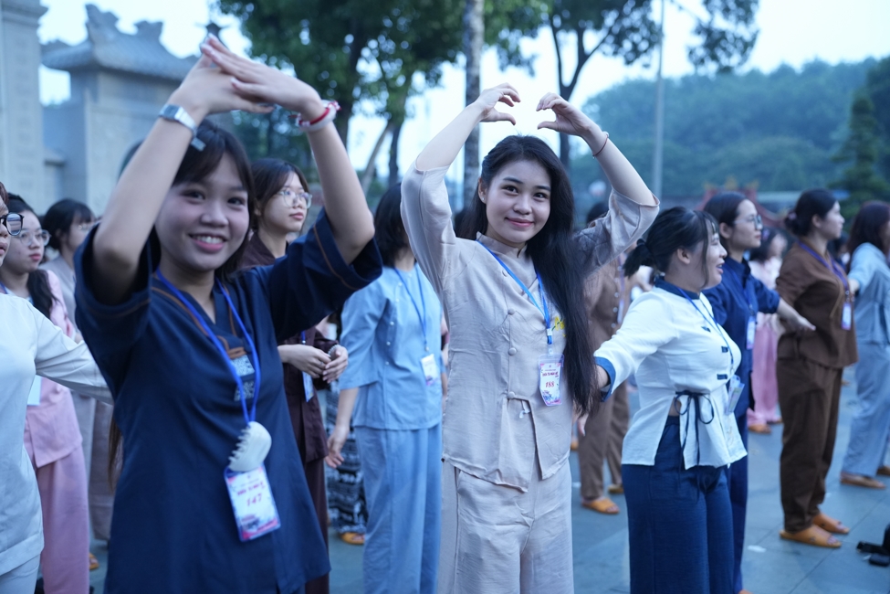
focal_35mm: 41
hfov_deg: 47.4
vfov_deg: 32.6
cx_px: 445
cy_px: 297
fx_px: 1014
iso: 2500
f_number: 2.2
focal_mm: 41
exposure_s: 1/200
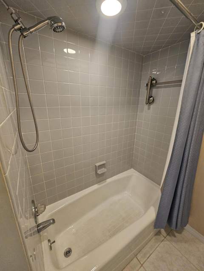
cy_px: 136
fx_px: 102
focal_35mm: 13
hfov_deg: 89.9
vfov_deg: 106.2
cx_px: 102
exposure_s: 1/30
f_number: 2.2
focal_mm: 2.2
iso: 320
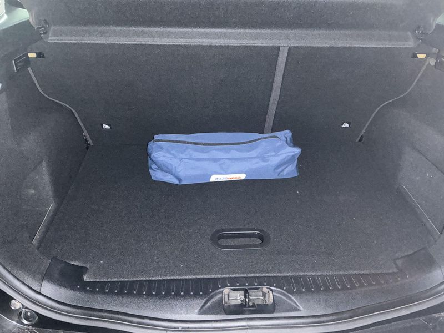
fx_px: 359
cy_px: 166
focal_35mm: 28
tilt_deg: -30.1
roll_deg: +0.7
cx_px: 222
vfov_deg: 49.7
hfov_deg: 63.4
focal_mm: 3
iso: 250
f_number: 1.8
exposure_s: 1/16
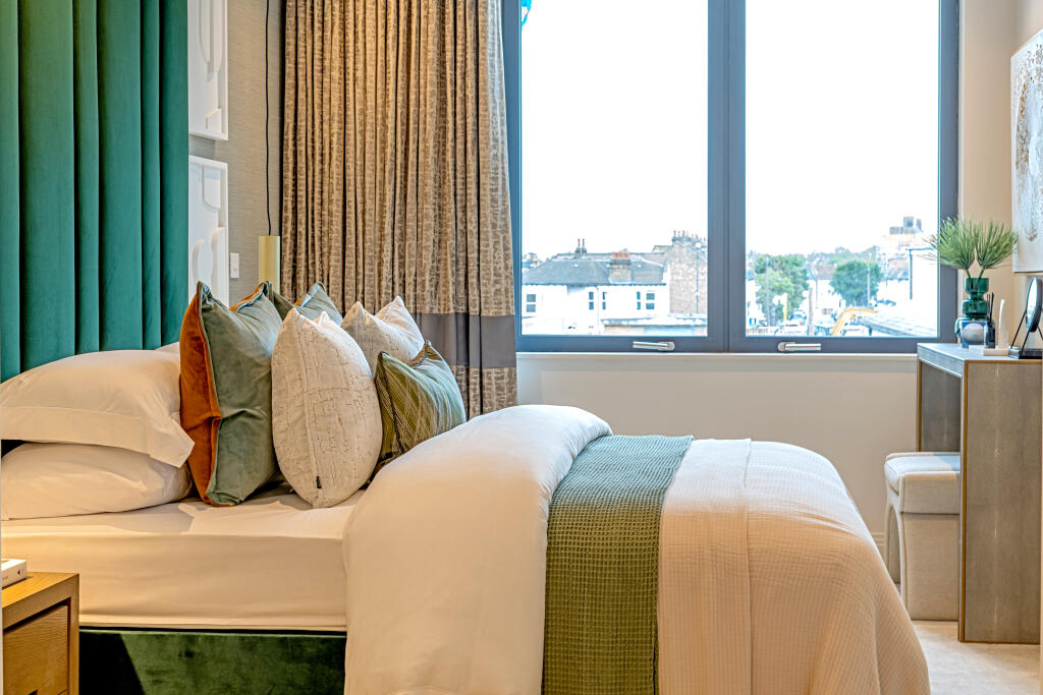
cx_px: 522
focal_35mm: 50
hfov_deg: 39.6
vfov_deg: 27.0
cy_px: 348
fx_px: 1449
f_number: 9
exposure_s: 1/5
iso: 320
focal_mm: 50
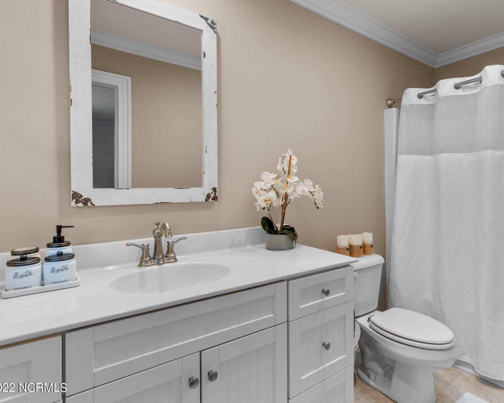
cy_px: 196
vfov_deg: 68.1
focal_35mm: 20
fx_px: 298
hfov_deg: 79.7
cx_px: 295
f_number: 6.3
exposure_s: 1/80
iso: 1000
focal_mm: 17
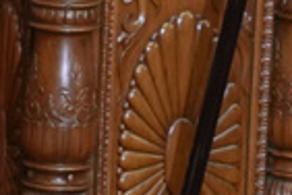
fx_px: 10641
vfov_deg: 1.0
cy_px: -58
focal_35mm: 1312
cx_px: -203
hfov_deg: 1.6
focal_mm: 121
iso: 1600
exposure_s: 1/250
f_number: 2.8
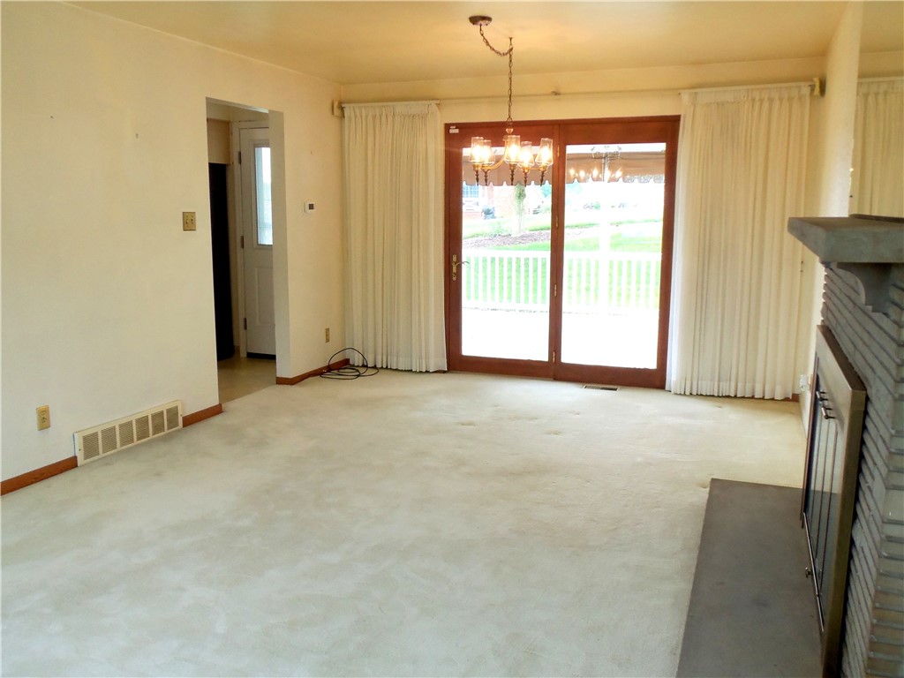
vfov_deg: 49.7
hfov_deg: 63.4
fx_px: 731
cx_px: 452
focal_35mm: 28
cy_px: 339
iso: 125
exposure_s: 1/60
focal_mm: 5.1
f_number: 3.3
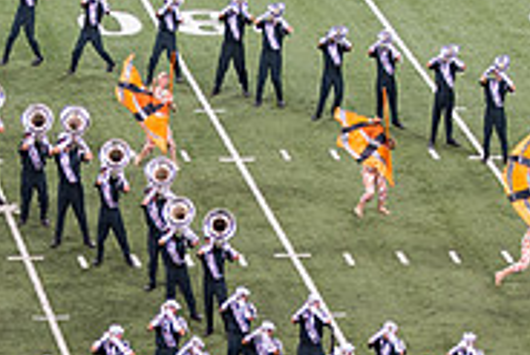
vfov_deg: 4.2
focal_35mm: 330
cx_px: 152
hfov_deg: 6.2
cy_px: 407
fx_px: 4862
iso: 1400
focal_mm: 70
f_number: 4.5
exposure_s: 1/320
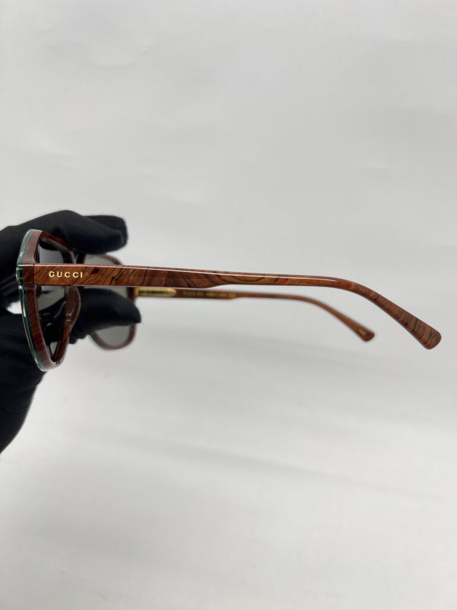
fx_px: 458
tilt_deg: -30.9
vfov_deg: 67.3
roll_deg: +0.3
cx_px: 228
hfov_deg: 53.1
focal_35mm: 26
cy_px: 305
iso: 32
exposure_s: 1/137
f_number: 1.5
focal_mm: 5.7
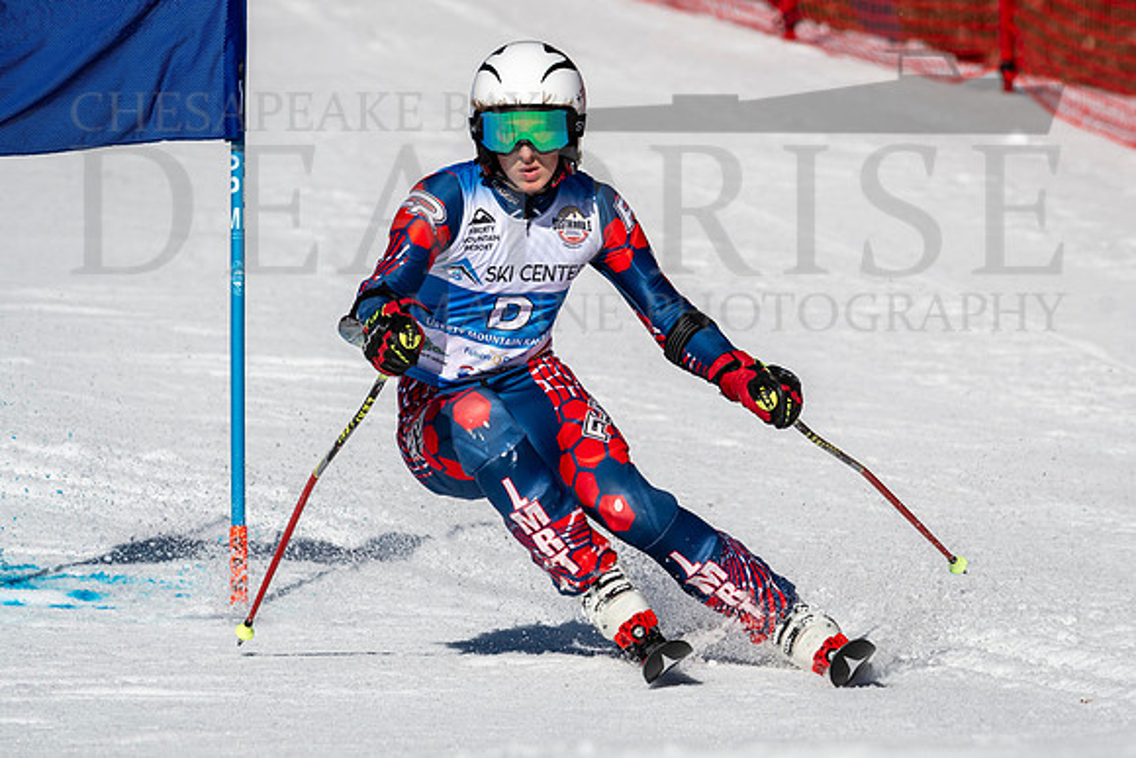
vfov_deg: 2.0
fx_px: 21264
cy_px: 407
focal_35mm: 674
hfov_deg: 3.1
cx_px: 638
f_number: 8
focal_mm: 400
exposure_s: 1/2000
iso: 200
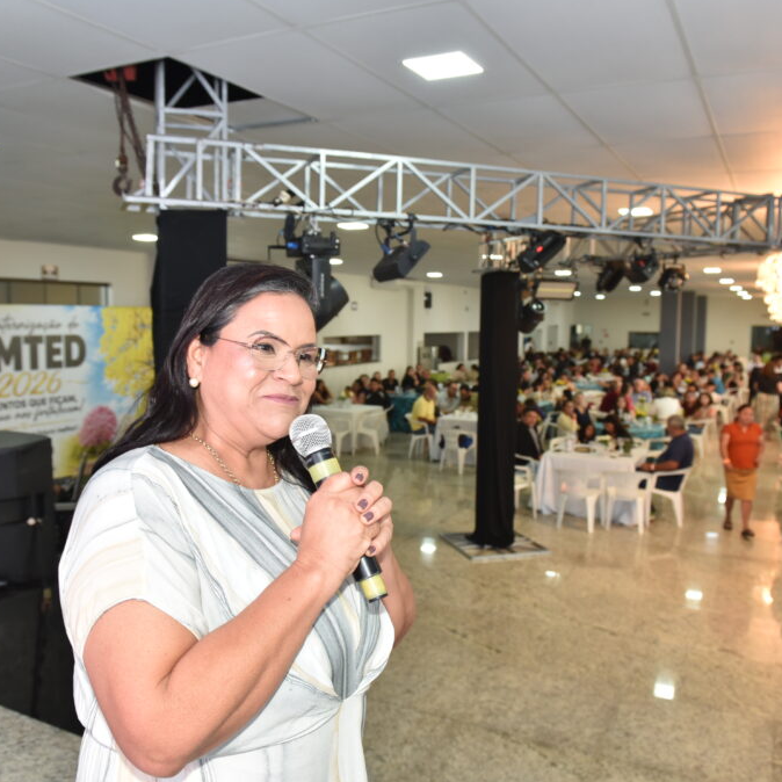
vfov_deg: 52.5
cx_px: 357
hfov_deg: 52.5
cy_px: 390
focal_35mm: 31
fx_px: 792
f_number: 3.5
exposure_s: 1/80
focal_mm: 24
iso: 1250
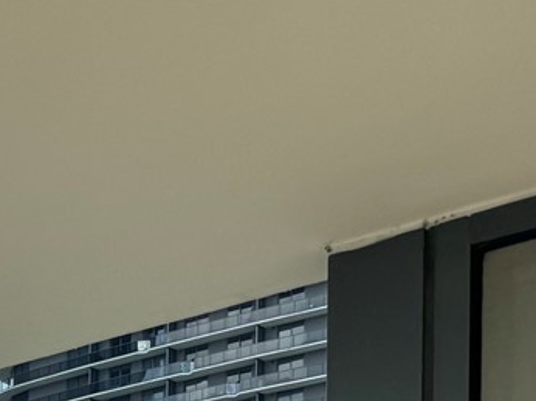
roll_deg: +0.2
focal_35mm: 111
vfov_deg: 11.4
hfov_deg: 14.6
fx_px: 1718
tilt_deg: +2.5
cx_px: -541
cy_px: 910
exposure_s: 1/2041
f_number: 1.78
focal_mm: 6.76
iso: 80
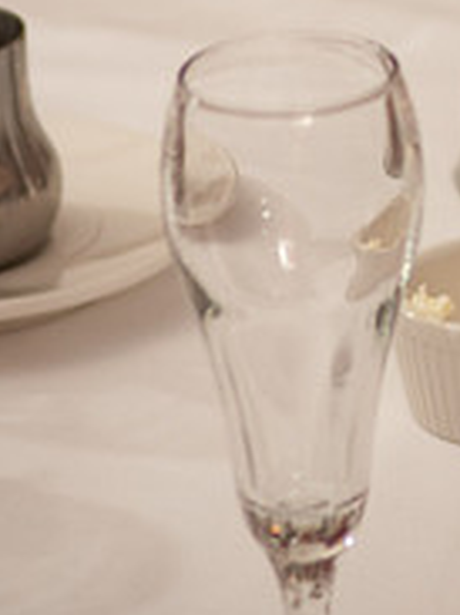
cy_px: -7
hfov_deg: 4.0
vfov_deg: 5.4
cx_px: 484
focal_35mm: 367
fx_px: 6510
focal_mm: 80
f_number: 4
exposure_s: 1/100
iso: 200
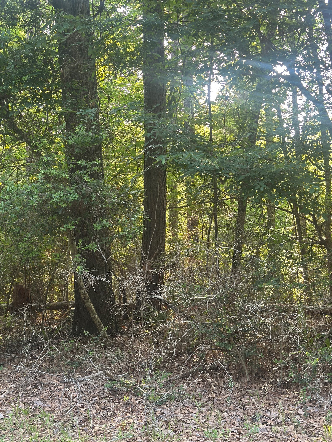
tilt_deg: +0.0
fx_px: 614
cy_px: 221
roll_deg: -1.0
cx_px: 166
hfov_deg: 30.3
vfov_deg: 39.7
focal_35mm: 48
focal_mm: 6.86
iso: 125
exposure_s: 1/116
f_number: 1.78
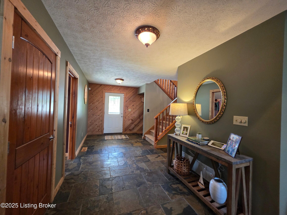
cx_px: 144
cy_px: 108
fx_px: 108
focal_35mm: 13
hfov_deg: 106.2
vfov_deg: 89.9
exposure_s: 1/60
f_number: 1.9
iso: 320
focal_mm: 2.2
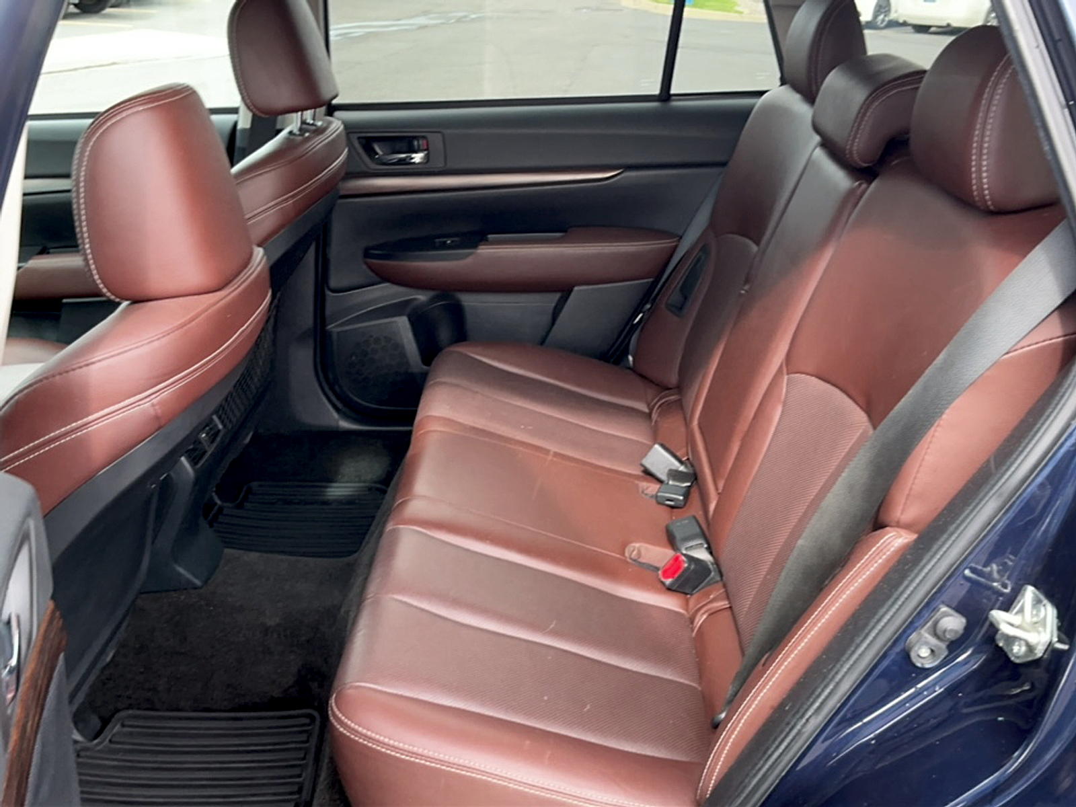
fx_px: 964
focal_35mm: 31
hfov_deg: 58.4
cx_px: 538
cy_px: 404
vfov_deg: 45.4
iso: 32
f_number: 1.8
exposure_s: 1/60
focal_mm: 3
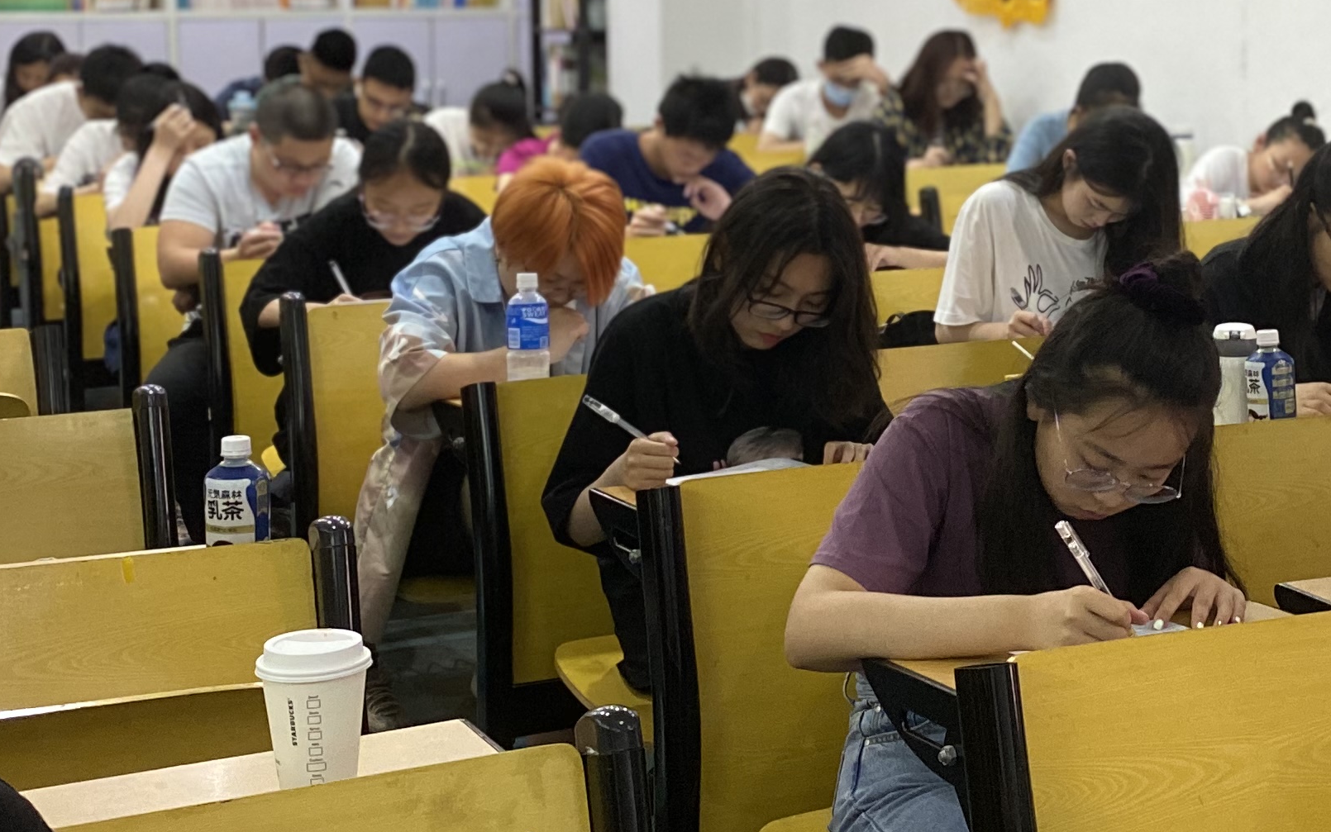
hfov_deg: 29.4
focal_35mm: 69
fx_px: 2503
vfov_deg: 18.8
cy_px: 212
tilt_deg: -5.3
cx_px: 961
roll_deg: +0.0
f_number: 1.8
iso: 320
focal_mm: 4.25
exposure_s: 1/50
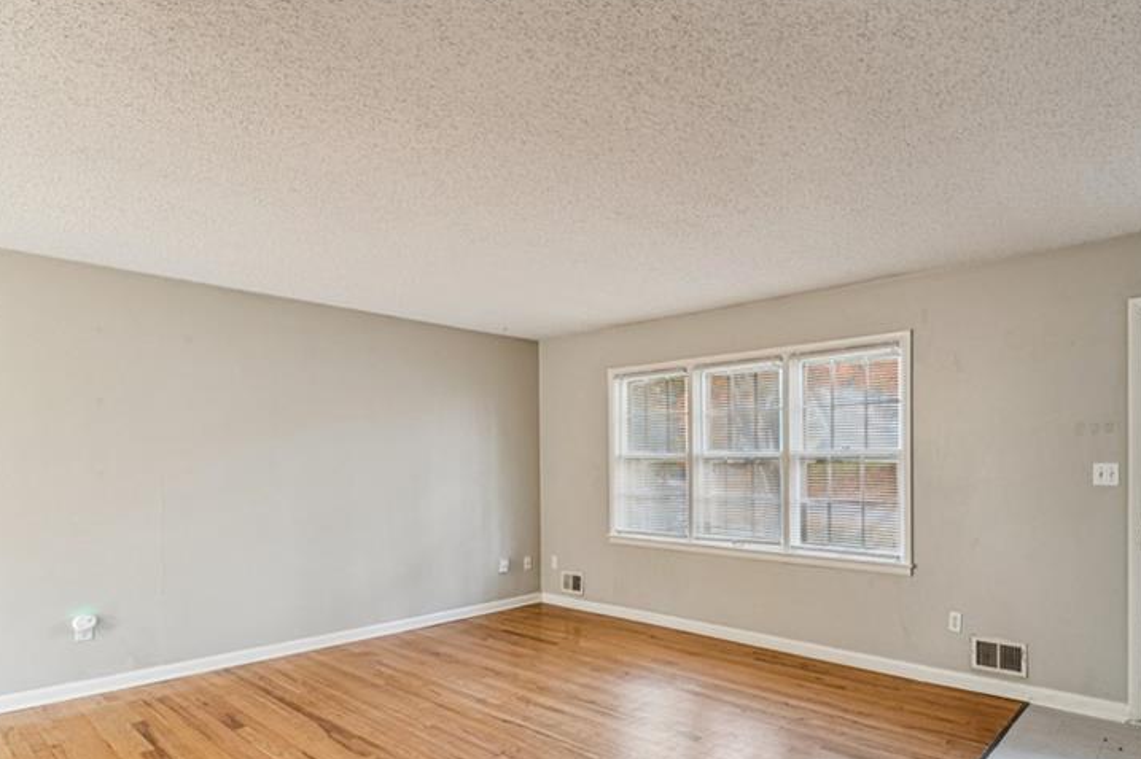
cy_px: 469
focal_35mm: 20
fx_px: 633
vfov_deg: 61.1
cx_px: 727
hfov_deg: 82.1
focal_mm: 14
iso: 400
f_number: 13
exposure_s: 1/2.5
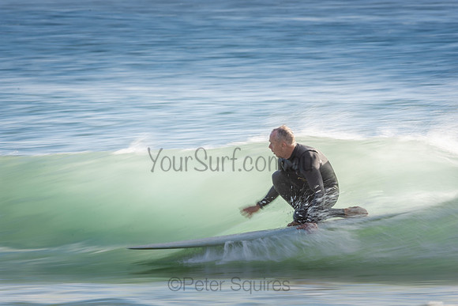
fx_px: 9543
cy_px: 153
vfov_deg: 1.8
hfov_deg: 2.7
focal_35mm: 750
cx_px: 229
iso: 100
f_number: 20
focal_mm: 500
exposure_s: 1/30
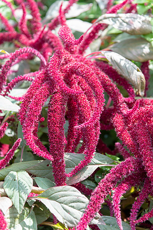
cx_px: 76
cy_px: 115
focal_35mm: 120
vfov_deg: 17.1
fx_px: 765
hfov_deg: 11.4
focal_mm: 120
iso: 200
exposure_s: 1/100
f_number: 5
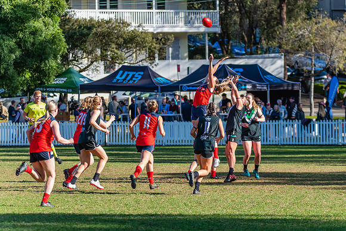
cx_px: 198
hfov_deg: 9.3
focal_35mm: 221
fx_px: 2120
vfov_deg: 6.2
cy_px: 112
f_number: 6.3
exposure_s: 1/1600
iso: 800
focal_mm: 190
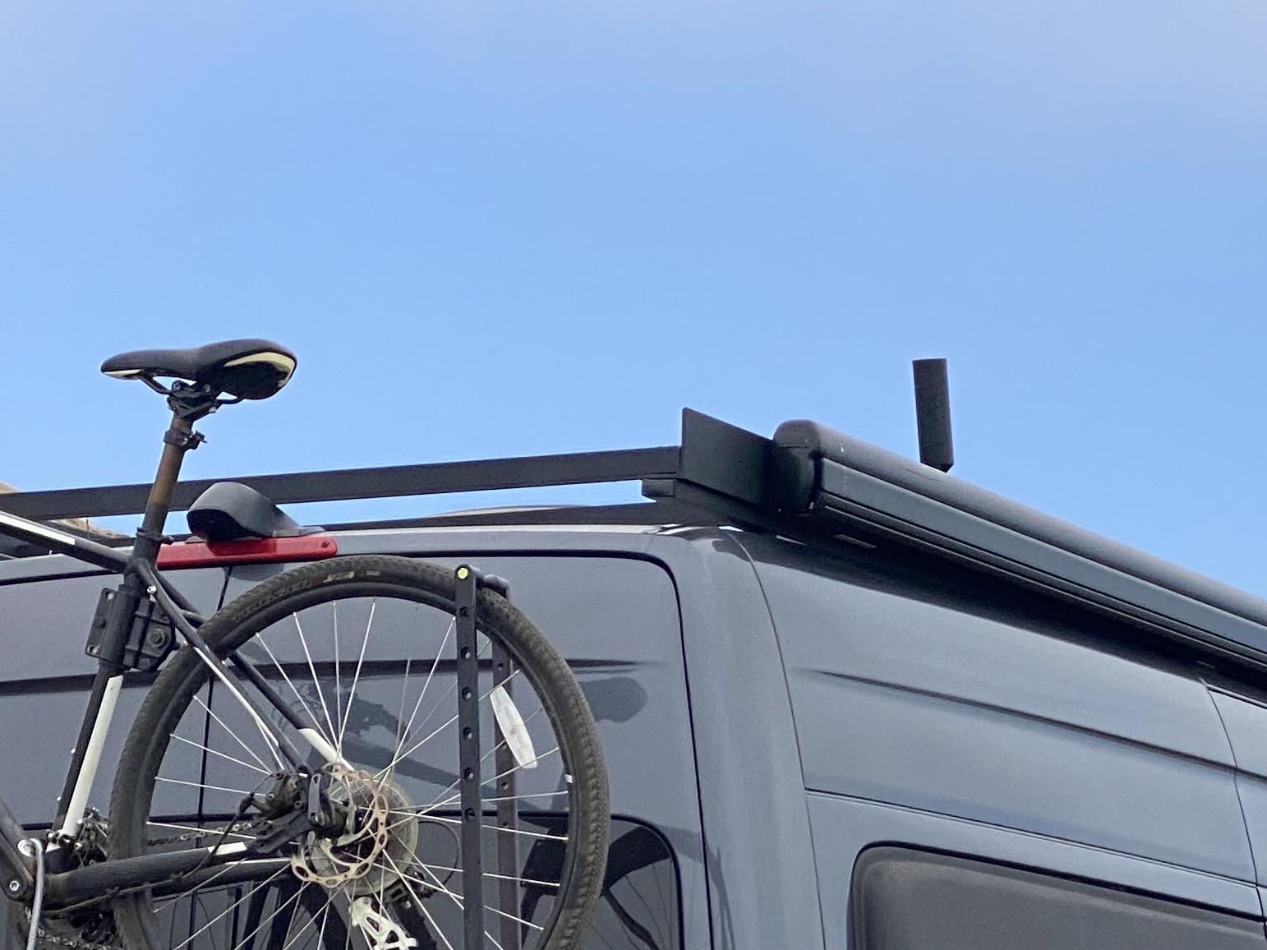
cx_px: 1336
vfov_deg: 10.7
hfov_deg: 14.2
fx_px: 4977
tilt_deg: +4.3
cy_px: 1177
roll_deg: +1.1
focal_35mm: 136
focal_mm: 6
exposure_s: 1/1776
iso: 20
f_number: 2
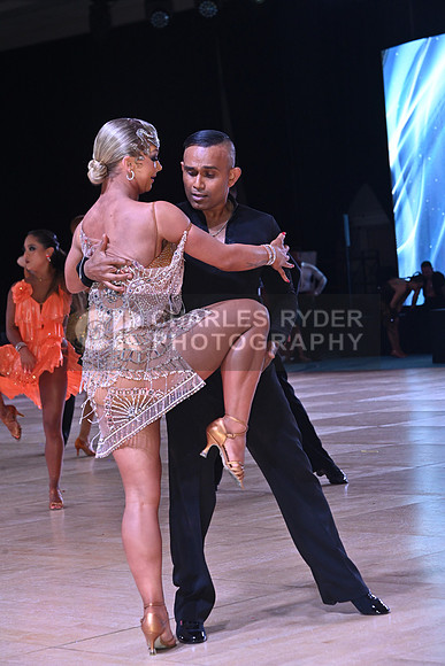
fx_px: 1816
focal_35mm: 98
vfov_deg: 20.8
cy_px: 333
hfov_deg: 14.0
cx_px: 222
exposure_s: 1/200
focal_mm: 98
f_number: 11
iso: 1600
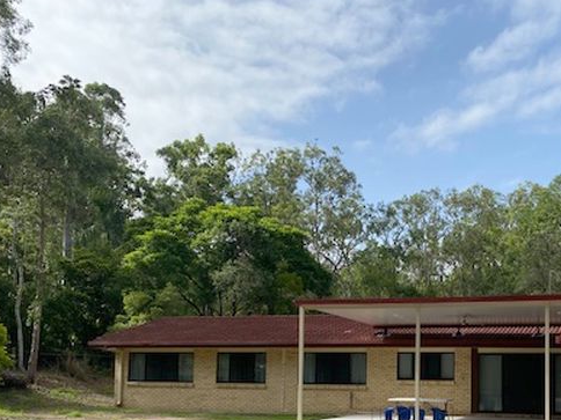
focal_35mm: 43
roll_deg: -0.8
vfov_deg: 32.6
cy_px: 338
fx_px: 697
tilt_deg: +3.7
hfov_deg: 42.1
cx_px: 439
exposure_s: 1/2227
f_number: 1.8
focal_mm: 4.25
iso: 32
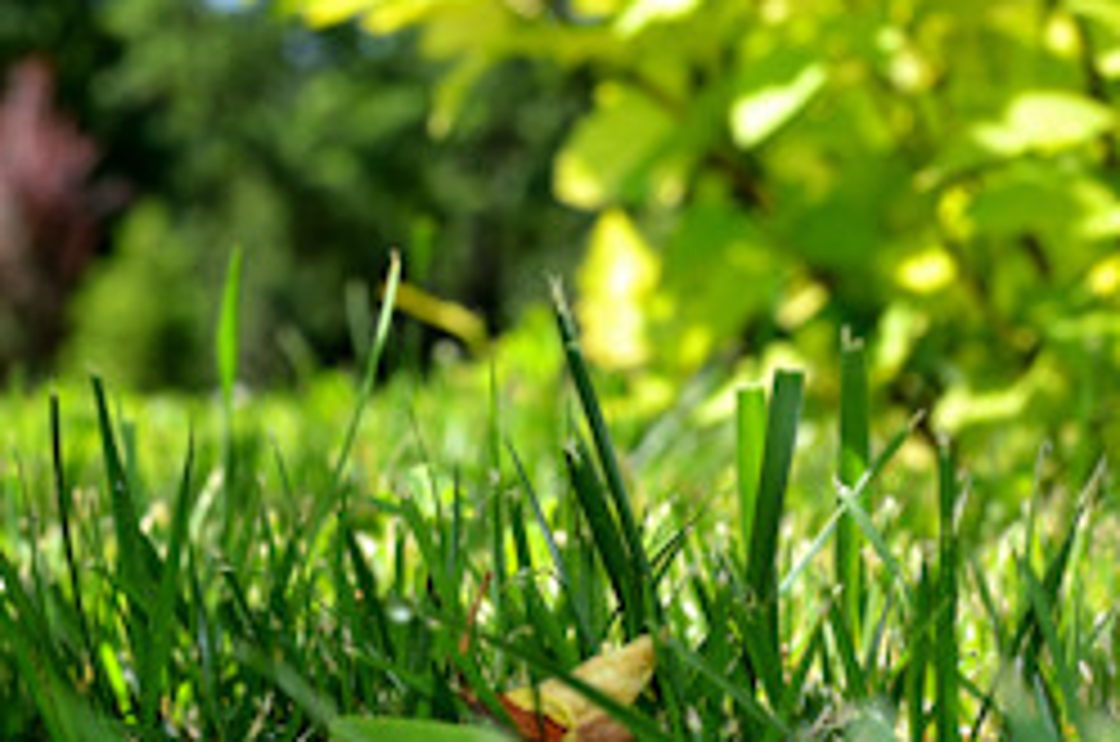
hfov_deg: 21.3
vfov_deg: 14.3
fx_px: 2947
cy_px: 506
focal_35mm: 95
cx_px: 270
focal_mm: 35
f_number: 8
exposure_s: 1/60
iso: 100
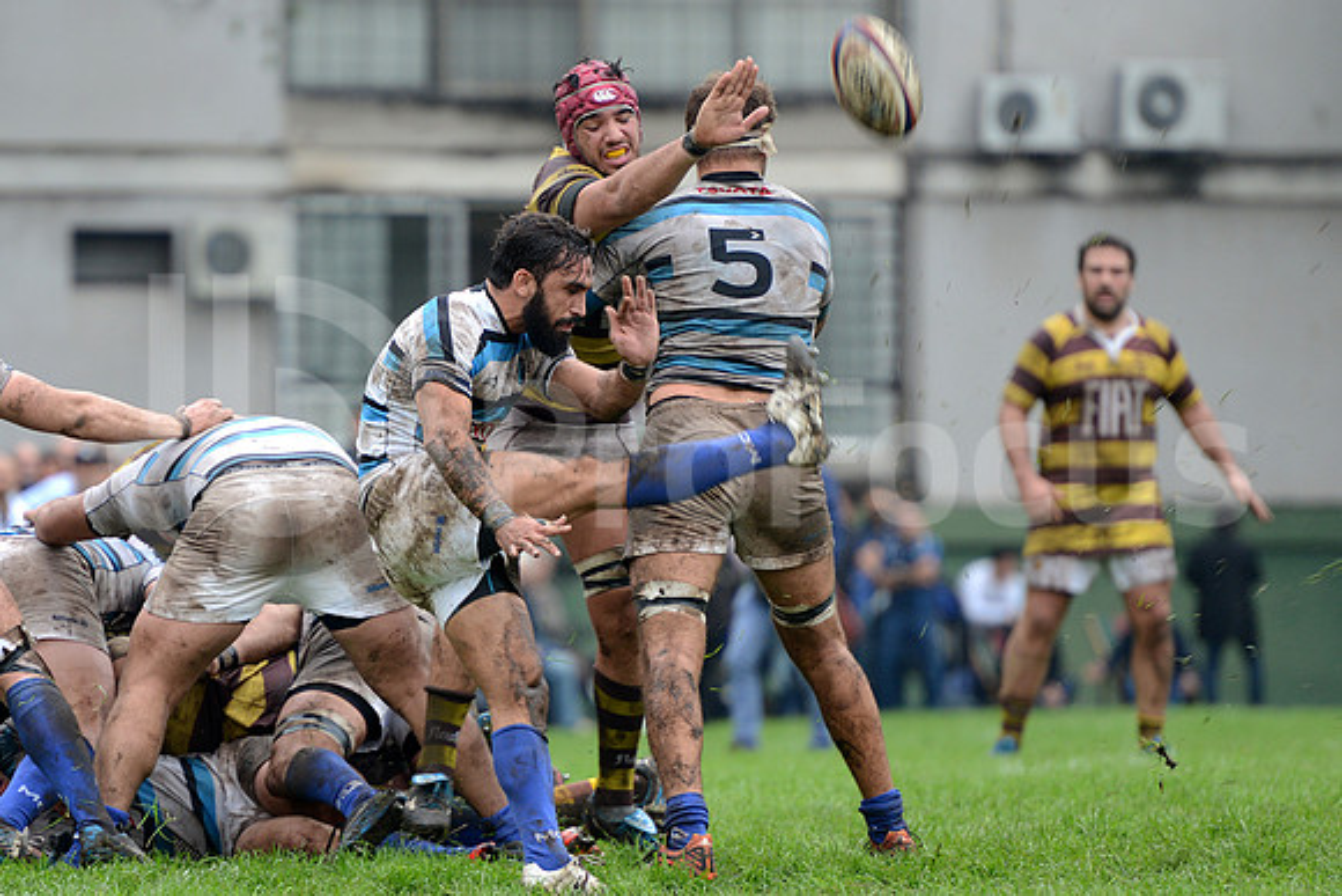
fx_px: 10067
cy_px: 448
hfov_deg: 7.6
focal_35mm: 270
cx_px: 671
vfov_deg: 5.1
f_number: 4
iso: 800
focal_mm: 270
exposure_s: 1/500
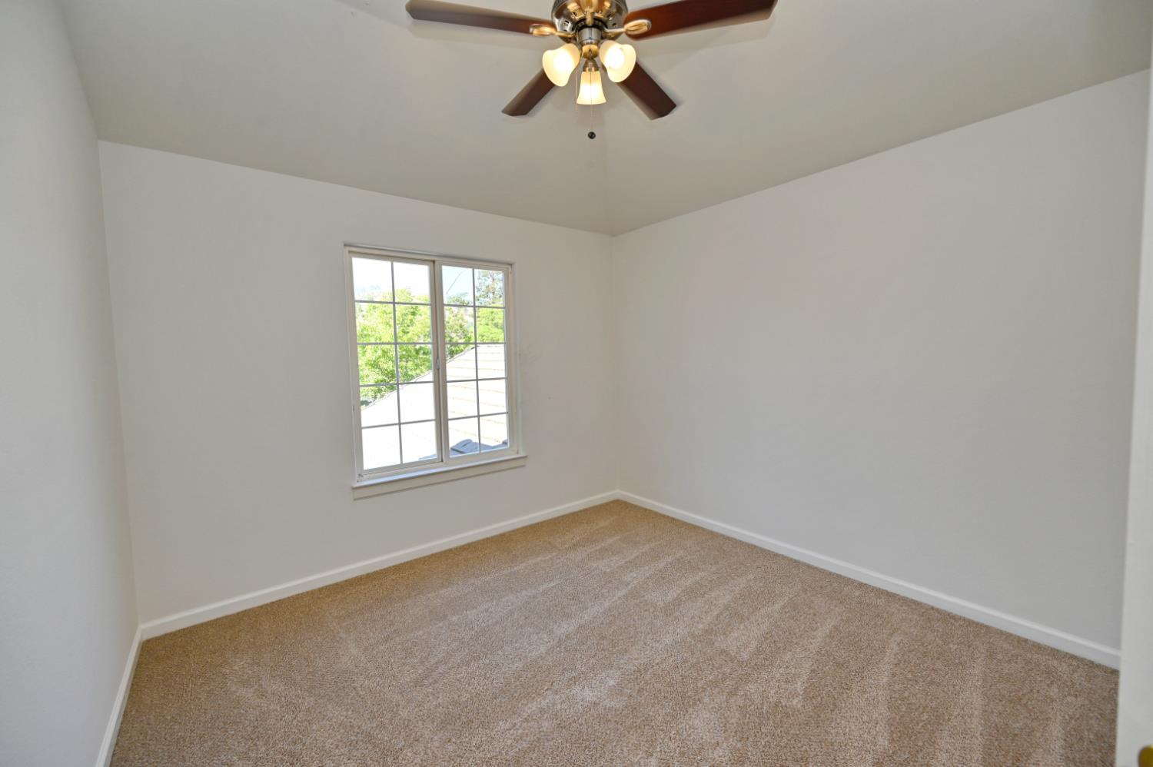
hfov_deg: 104.3
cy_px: 384
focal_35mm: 14
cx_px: 576
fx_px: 448
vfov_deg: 81.1
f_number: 5.6
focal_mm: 14
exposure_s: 1/125
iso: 200
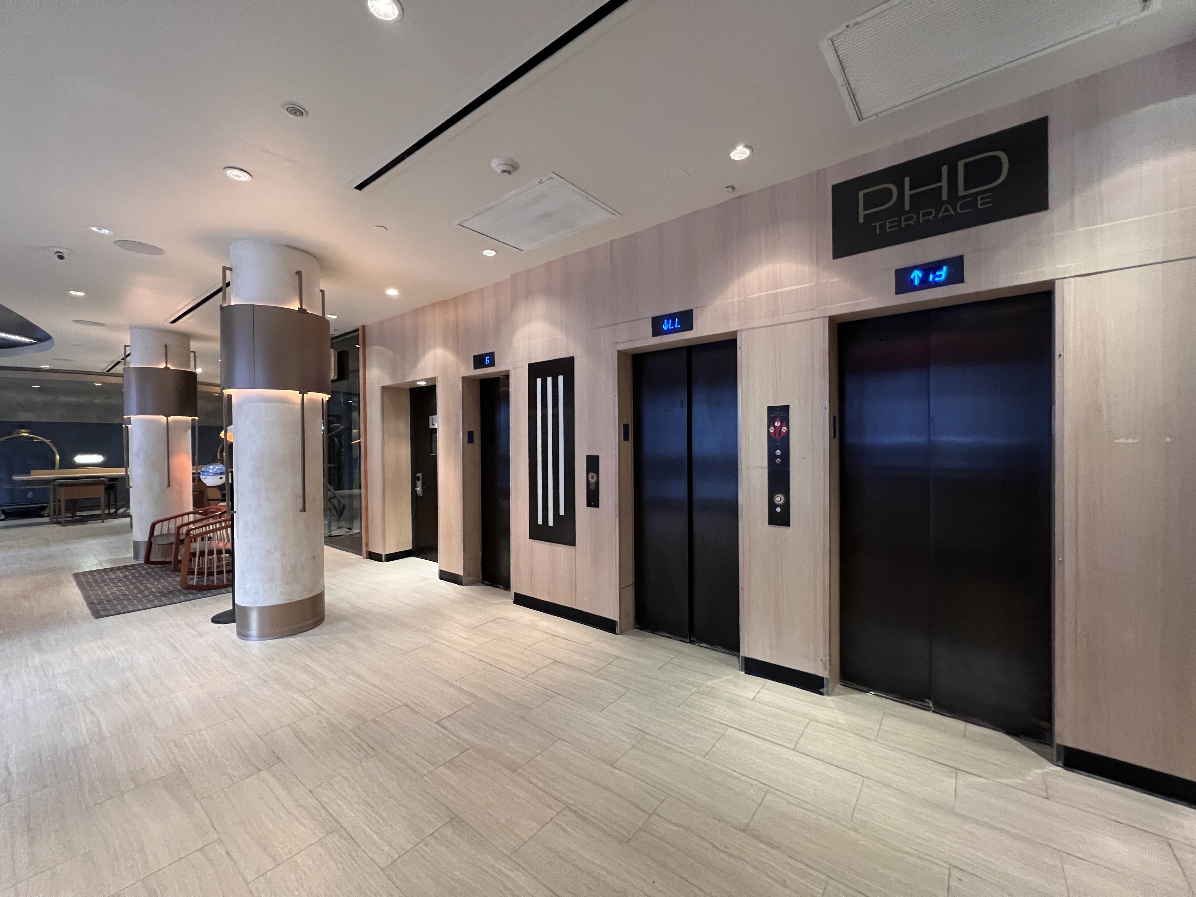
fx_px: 449
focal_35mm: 13
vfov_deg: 89.9
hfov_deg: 106.2
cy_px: 448
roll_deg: +0.5
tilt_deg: +0.0
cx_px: 598
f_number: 1.8
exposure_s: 1/60
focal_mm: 1.57
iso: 800
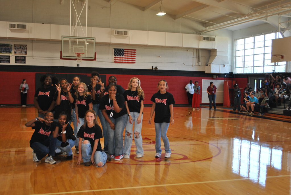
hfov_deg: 46.4
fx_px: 340
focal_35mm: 42
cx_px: 146
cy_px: 98
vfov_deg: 32.0
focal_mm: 28
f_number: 4.5
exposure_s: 1/60
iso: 200
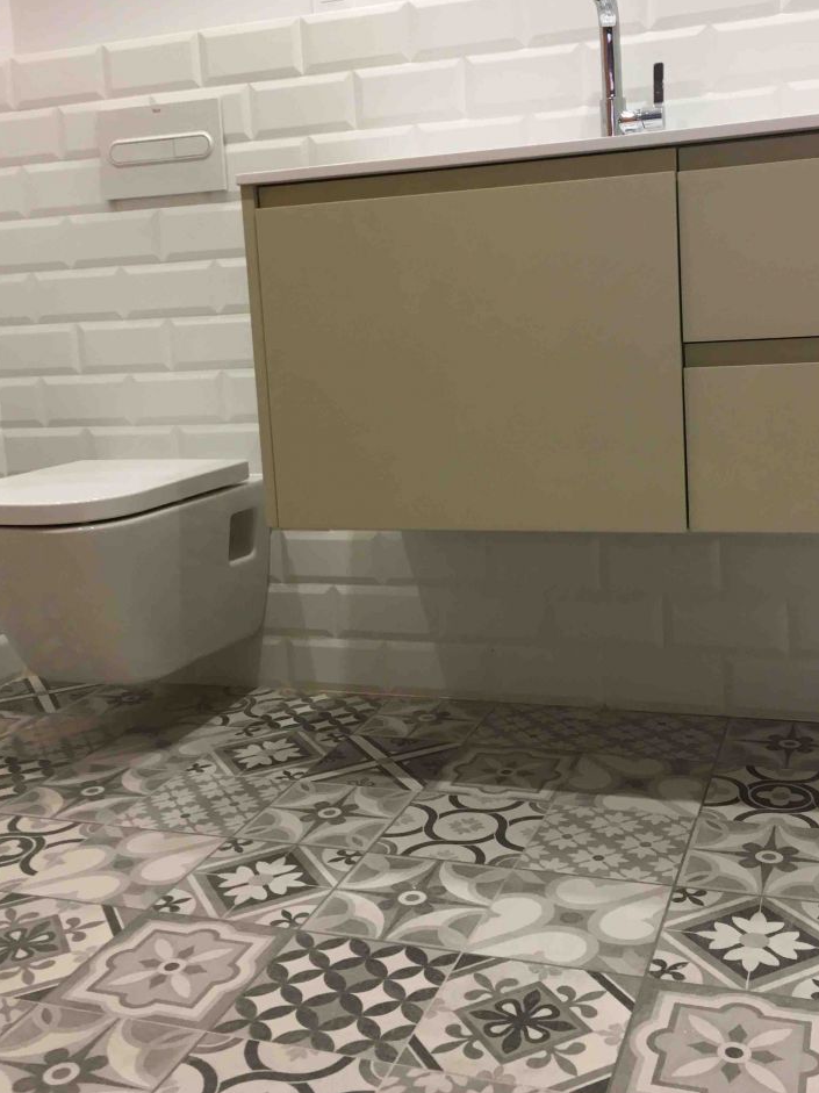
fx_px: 1168
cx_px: 441
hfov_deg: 38.6
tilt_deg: -7.1
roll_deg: +3.5
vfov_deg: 49.9
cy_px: 444
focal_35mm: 37
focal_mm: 4.15
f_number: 2.2
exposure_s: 1/33
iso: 64
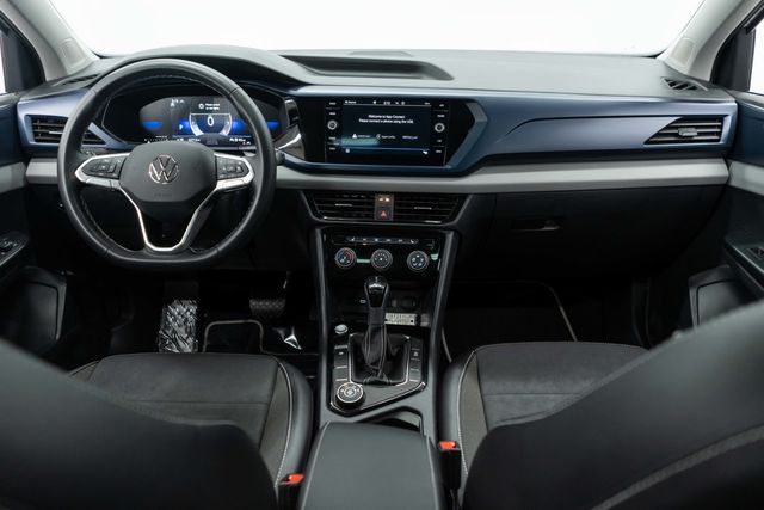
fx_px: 594
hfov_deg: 65.5
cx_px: 382
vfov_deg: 46.4
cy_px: 255
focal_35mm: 28
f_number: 3.5
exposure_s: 1/40
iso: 1000
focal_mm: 28
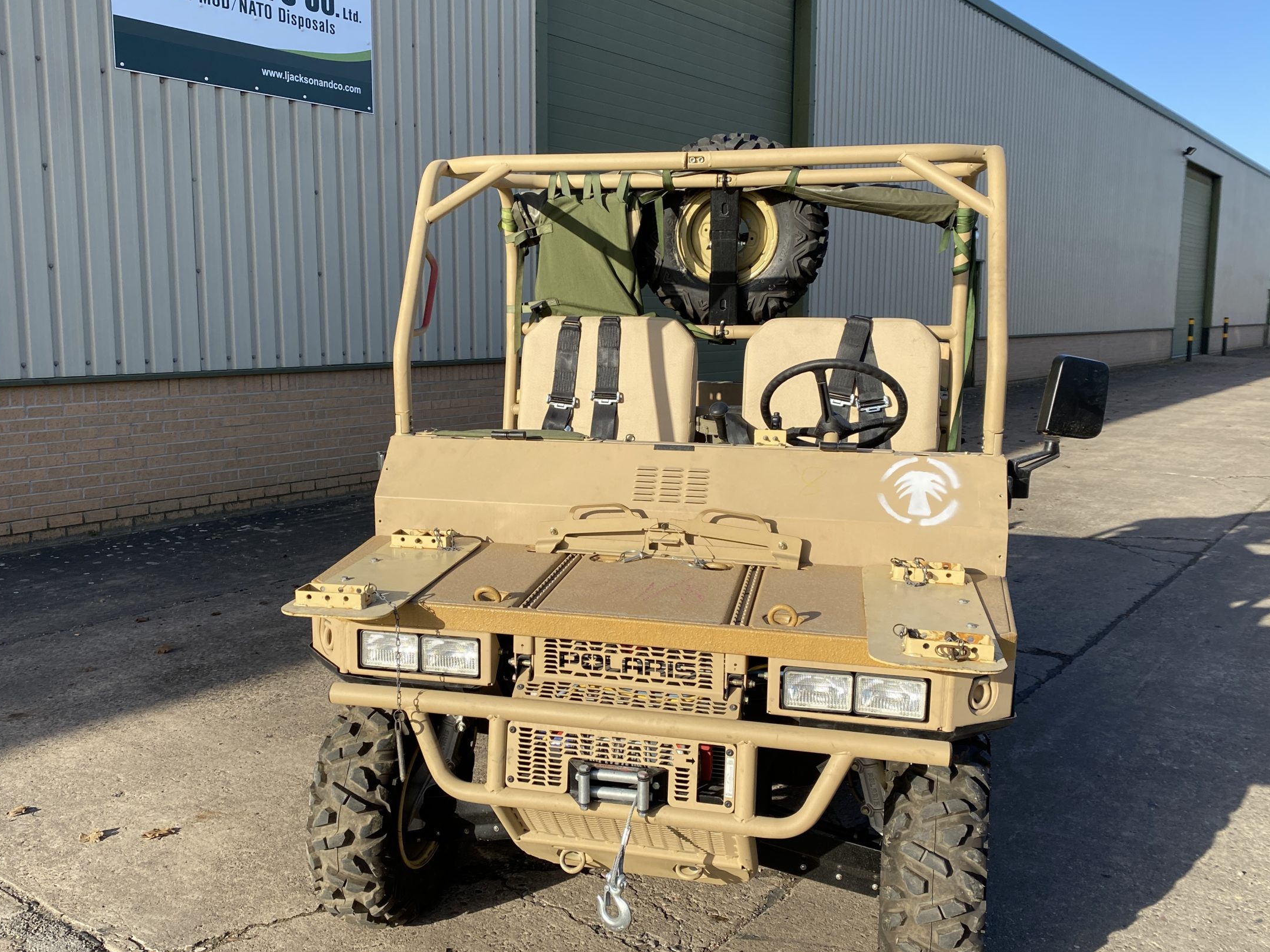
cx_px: 543
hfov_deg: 58.1
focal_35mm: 31
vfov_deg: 45.4
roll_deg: -0.5
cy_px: 459
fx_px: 1137
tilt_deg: -4.4
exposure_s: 1/1866
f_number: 1.8
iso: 32
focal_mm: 4.25
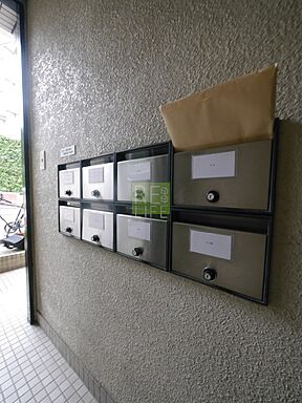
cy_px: 202
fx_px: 163
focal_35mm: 14
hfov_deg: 85.7
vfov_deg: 102.1
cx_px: 151
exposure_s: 1/60
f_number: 4
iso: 800
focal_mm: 7
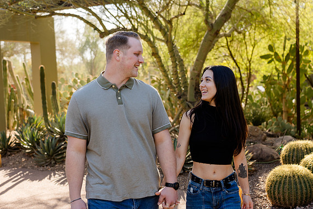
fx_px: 426
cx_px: 154
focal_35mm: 49
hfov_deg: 40.3
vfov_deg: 27.5
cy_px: 105
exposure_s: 1/200
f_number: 4
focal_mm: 48
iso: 160
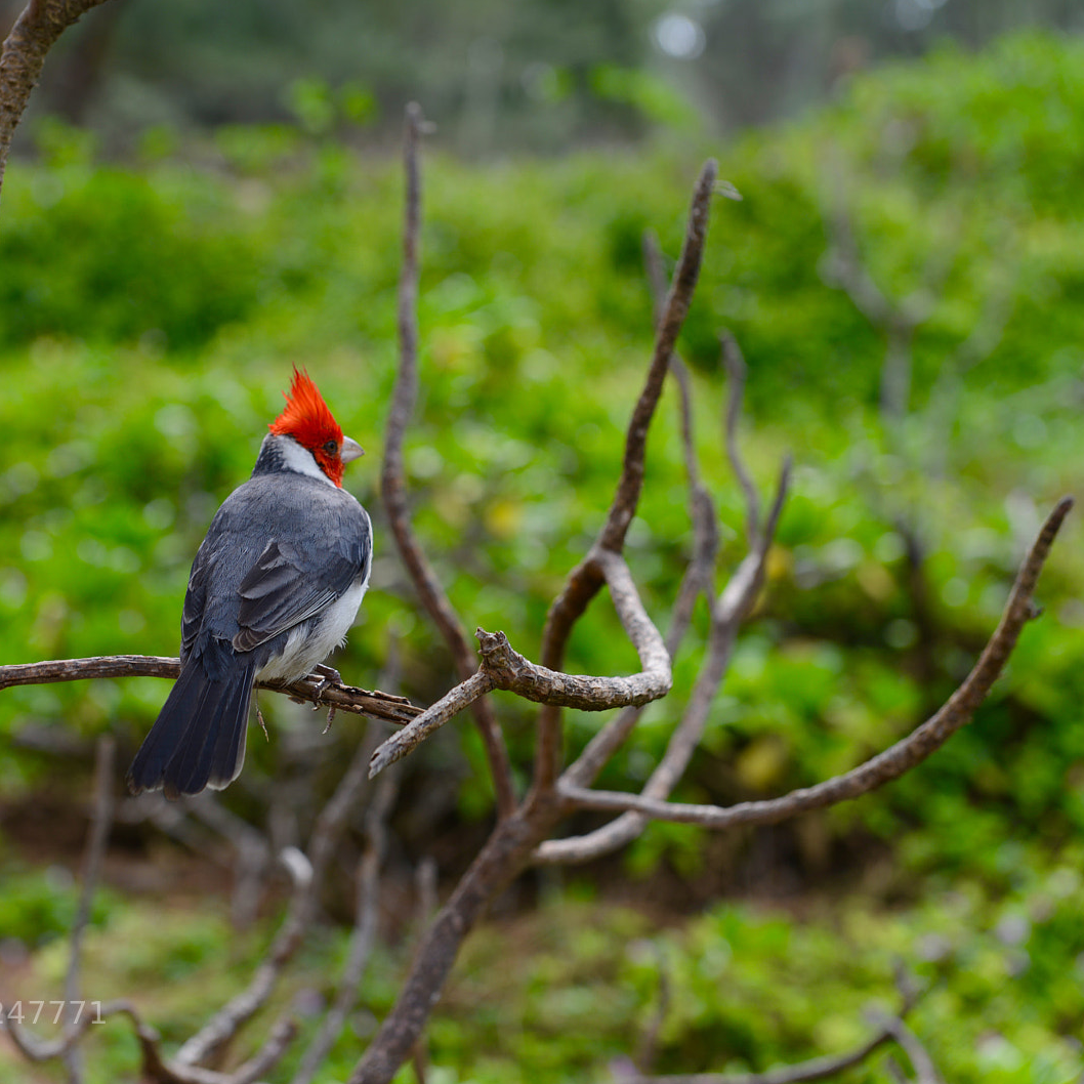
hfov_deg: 19.3
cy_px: 546
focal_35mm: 90
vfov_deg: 19.3
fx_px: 3189
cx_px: 390
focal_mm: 70
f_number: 5.6
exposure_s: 1/125
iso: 100
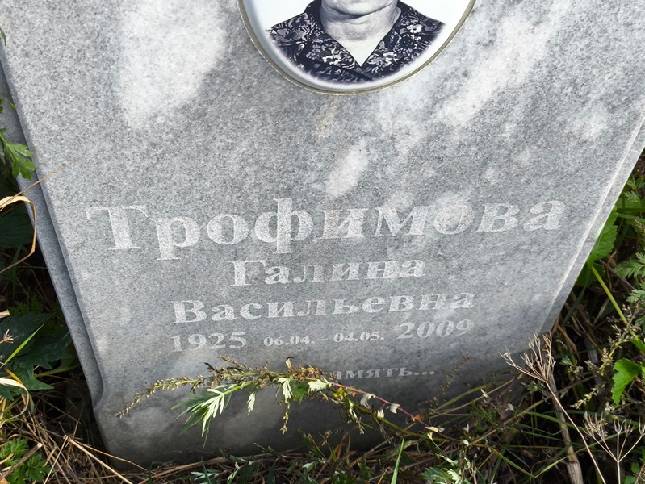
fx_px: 932
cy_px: 242
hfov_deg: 38.2
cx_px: 322
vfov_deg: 29.1
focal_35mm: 50
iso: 50
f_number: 1.7
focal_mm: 4.71
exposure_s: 1/237
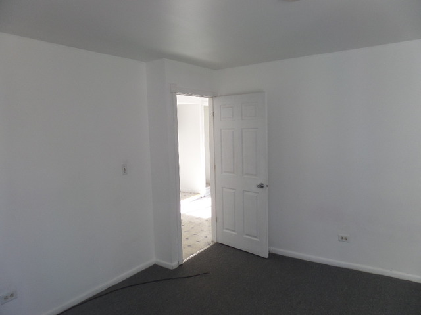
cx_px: 210
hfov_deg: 71.6
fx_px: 292
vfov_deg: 56.8
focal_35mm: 24
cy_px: 158
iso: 100
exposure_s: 1/45
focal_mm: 4
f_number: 3.2
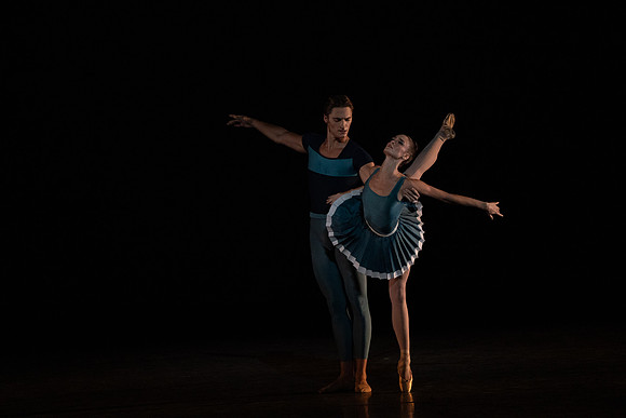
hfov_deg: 5.9
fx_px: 6122
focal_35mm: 352
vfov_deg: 3.9
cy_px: 209
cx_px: 313
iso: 8000
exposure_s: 1/320
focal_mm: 352
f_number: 5.6
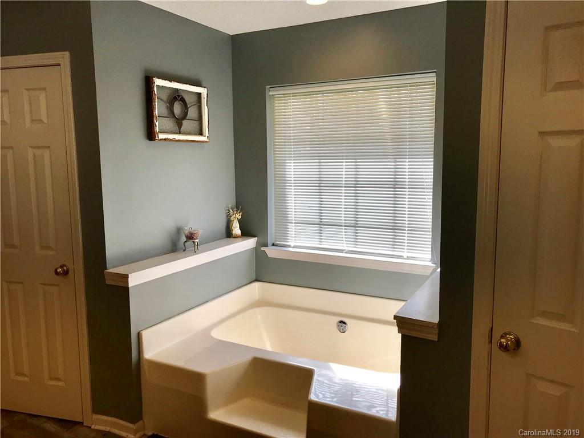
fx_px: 472
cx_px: 292
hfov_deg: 63.4
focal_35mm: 28
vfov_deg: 49.7
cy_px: 219
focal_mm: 3.99
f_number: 1.8
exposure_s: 1/377
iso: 20
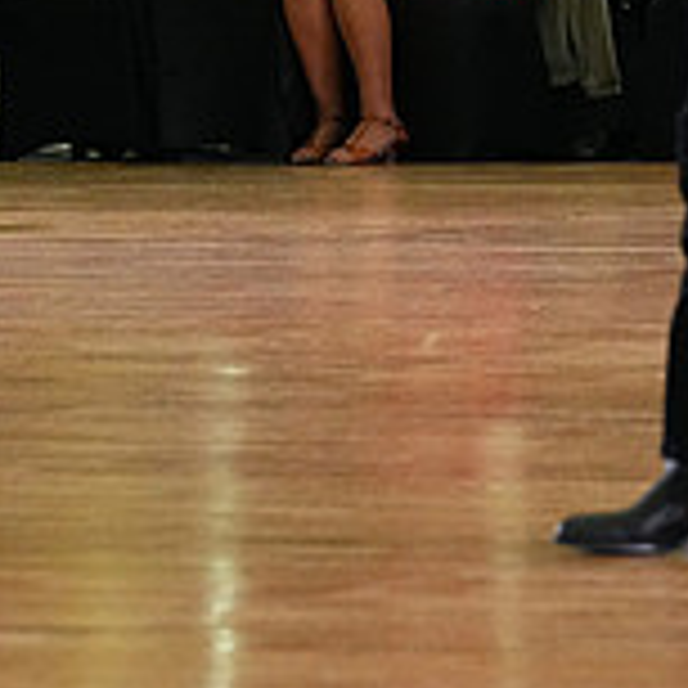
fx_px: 10816
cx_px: 854
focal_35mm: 481
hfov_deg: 3.6
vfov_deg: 3.6
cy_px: -169
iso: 6400
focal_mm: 149
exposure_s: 1/320
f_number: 5.6
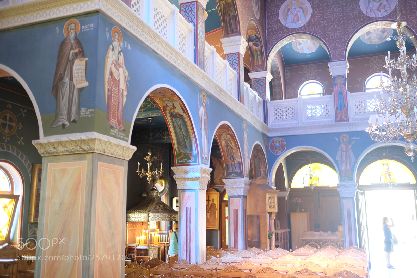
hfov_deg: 54.4
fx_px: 405
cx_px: 208
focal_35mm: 35
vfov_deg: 37.9
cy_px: 139
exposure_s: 1/7.5
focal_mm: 23
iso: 400
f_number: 1.4
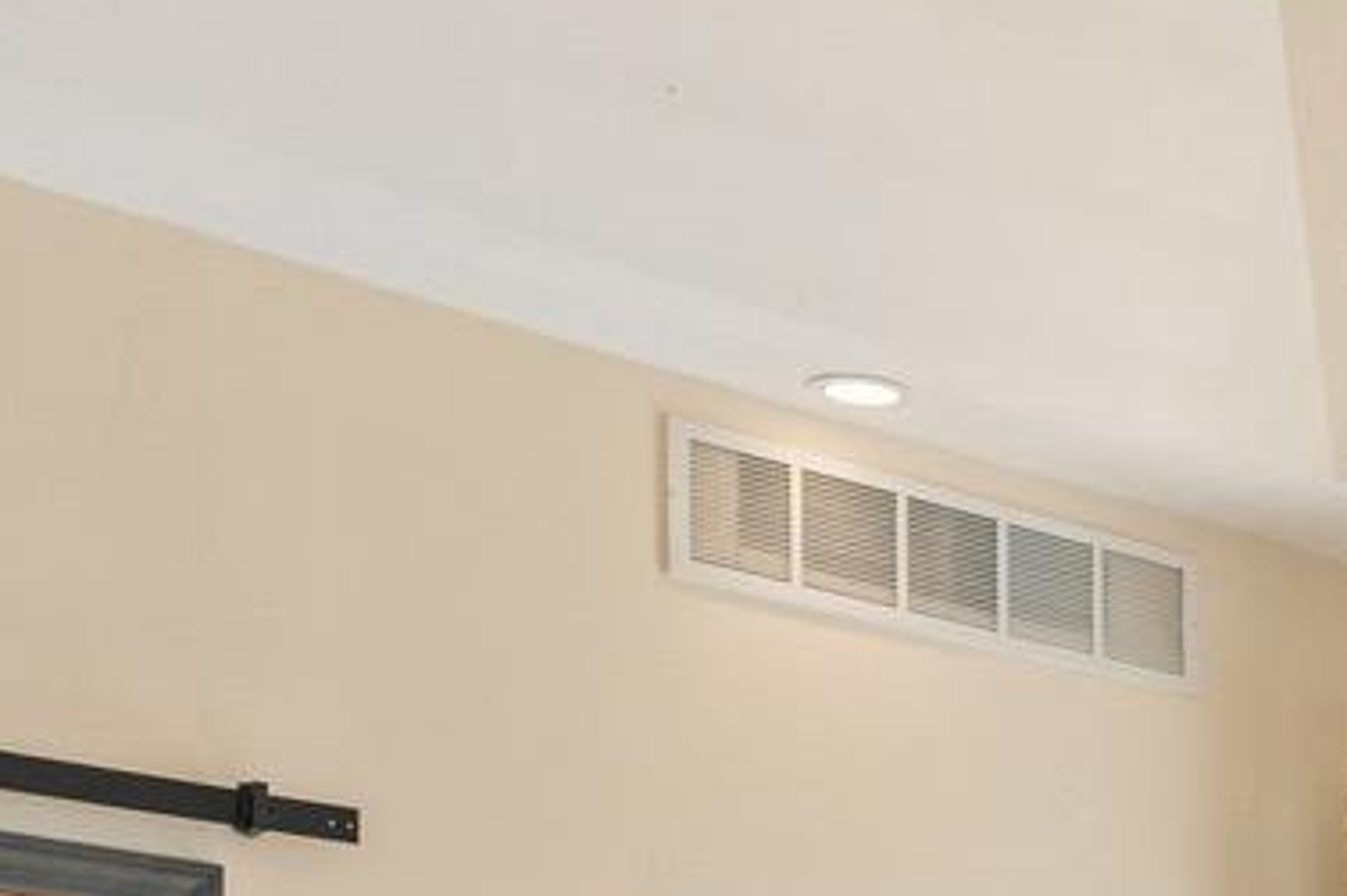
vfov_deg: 14.0
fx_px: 3254
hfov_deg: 20.8
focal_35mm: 87
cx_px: 1854
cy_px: 1601
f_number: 8
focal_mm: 16
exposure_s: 1/160
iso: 500
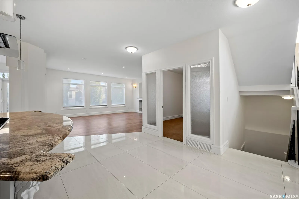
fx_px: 112
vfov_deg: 83.2
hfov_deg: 106.3
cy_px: 100
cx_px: 150
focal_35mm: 14
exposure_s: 1/2.5
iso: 320
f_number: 9
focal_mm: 9
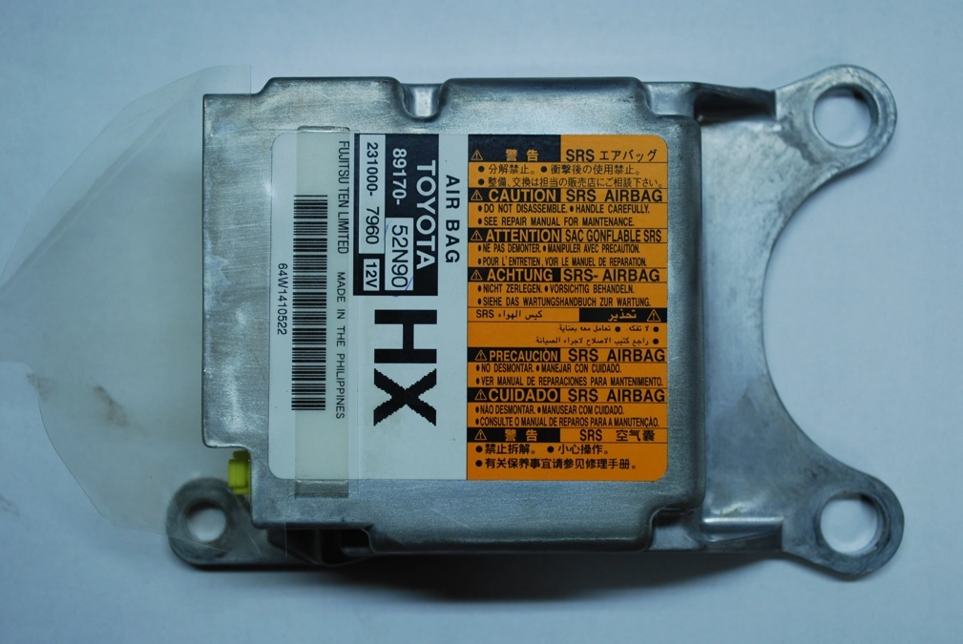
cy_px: 322
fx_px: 1607
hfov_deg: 33.4
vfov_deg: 22.7
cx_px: 482
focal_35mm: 60
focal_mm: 40
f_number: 5.3
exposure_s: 1/30
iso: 280
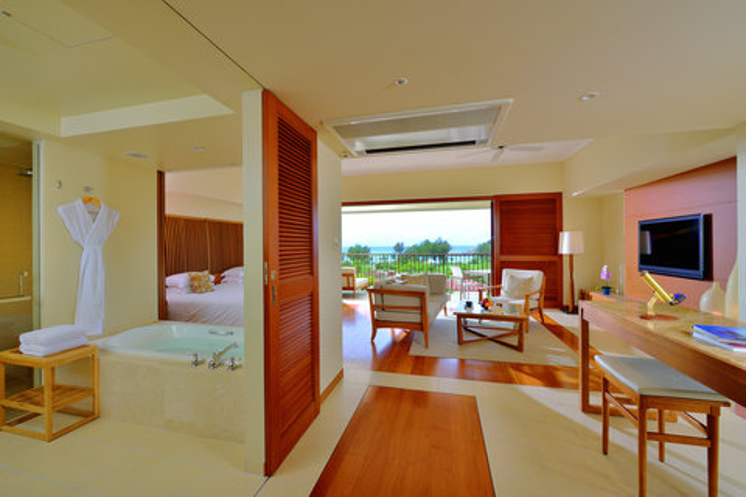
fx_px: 290
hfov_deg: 104.3
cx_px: 373
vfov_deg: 81.2
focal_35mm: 14
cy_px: 248
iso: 160
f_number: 11
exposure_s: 1/125
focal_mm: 14
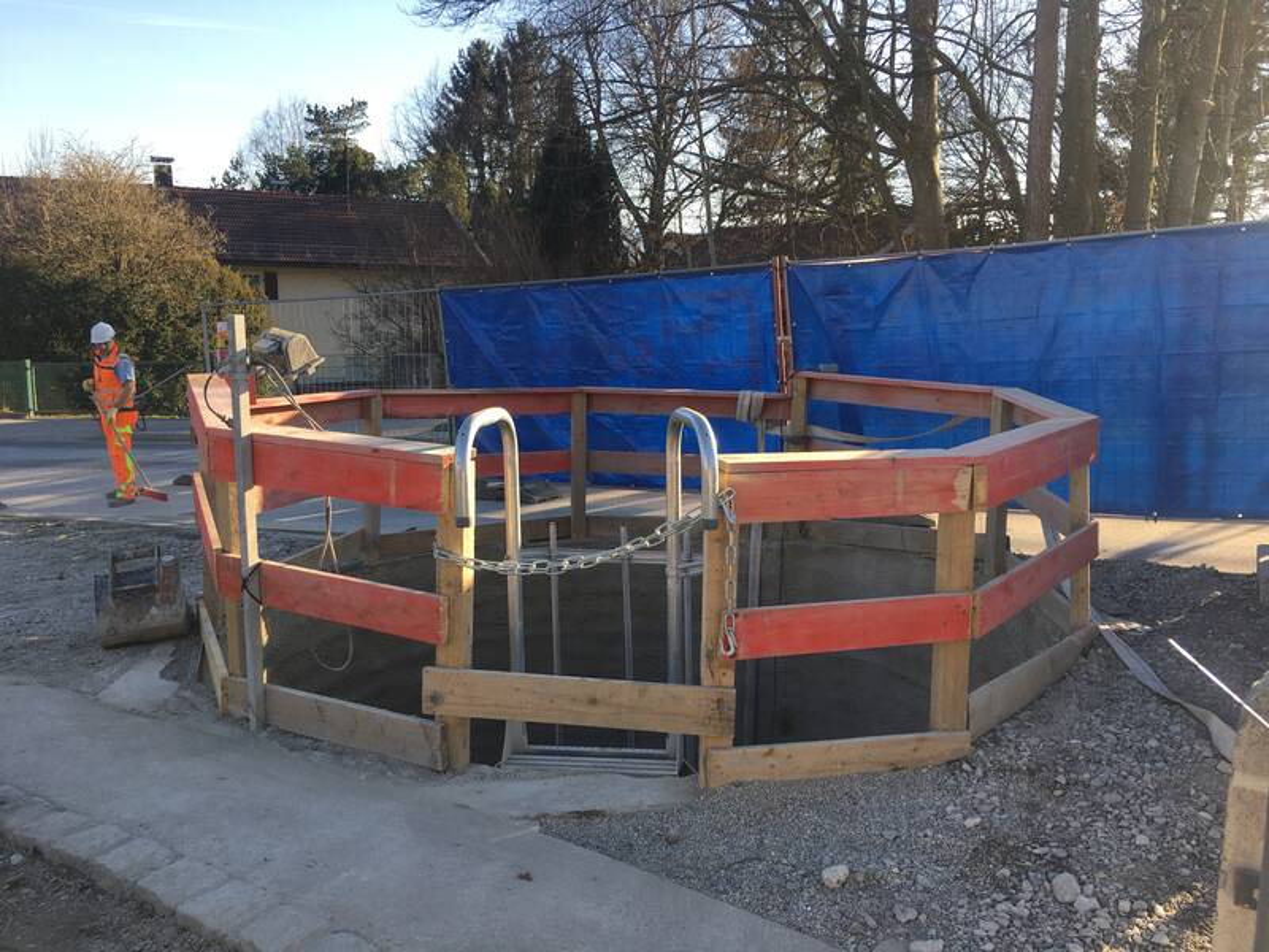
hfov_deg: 61.7
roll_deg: -0.4
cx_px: 634
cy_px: 476
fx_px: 1063
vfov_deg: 48.2
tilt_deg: -9.1
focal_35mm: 29
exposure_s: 1/364
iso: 25
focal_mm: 4.15
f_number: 2.2
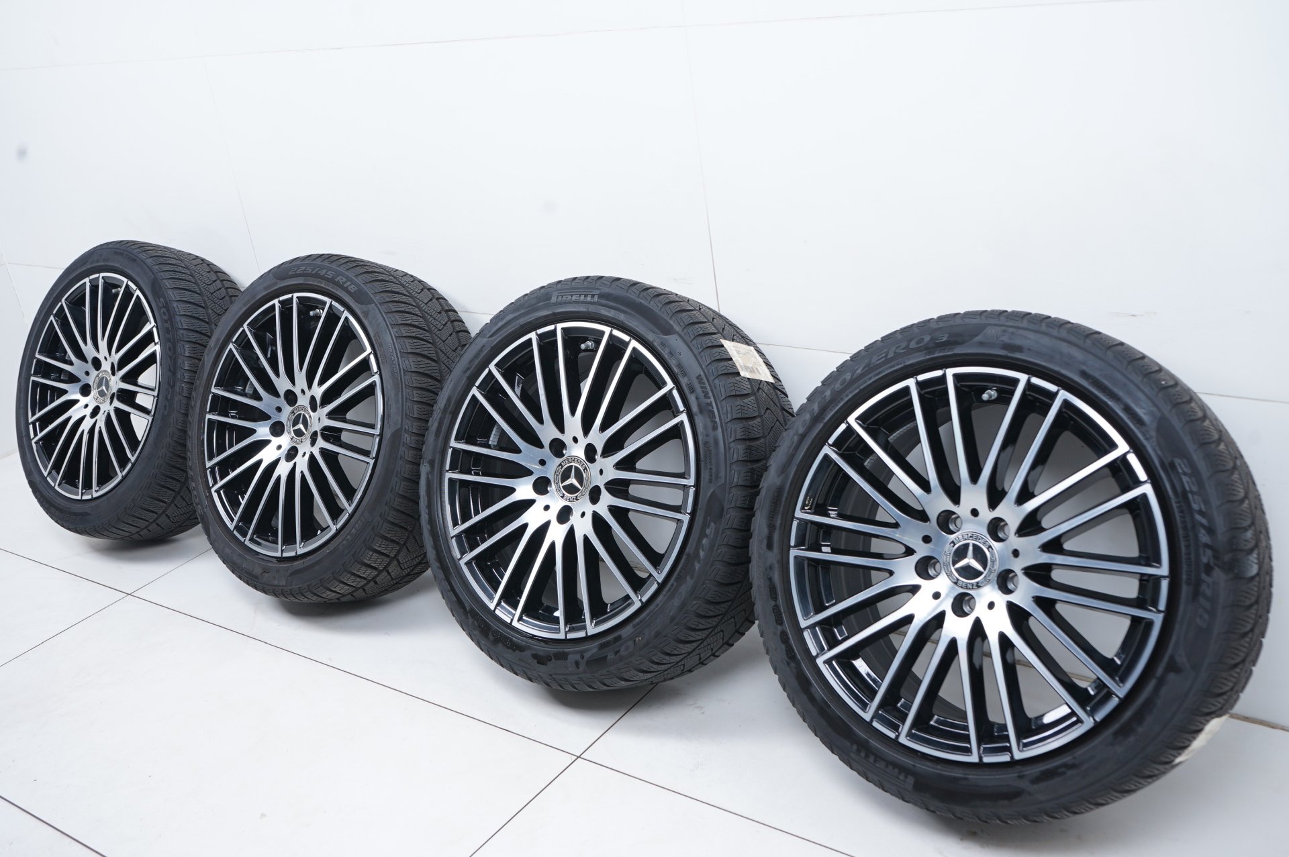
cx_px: 644
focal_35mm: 35
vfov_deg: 37.8
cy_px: 428
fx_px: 1252
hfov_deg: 54.5
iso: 250
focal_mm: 35
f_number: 7.1
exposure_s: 1/125
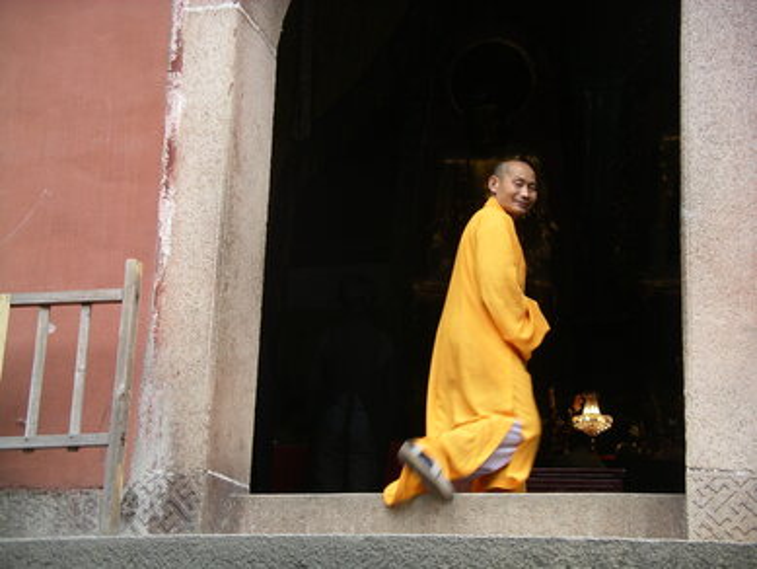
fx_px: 1575
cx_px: 378
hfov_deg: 27.0
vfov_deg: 20.5
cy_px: 284
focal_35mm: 72
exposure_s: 1/60
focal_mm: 14.9
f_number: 3.5
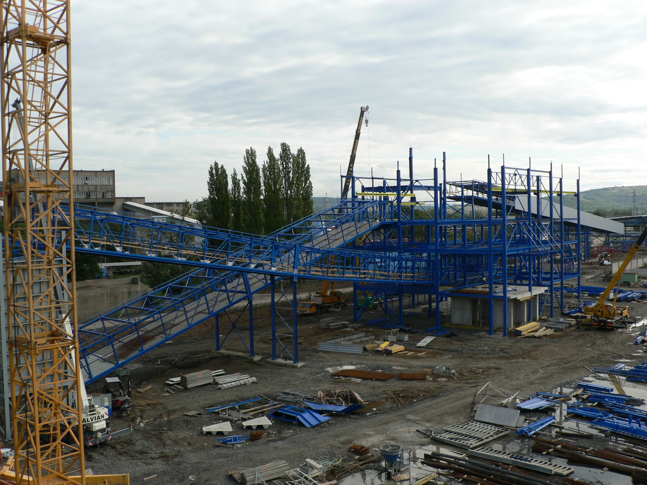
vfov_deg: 39.7
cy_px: 242
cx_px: 324
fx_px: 673
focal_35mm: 36
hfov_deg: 51.4
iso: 80
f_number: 4
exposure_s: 1/400
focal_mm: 6
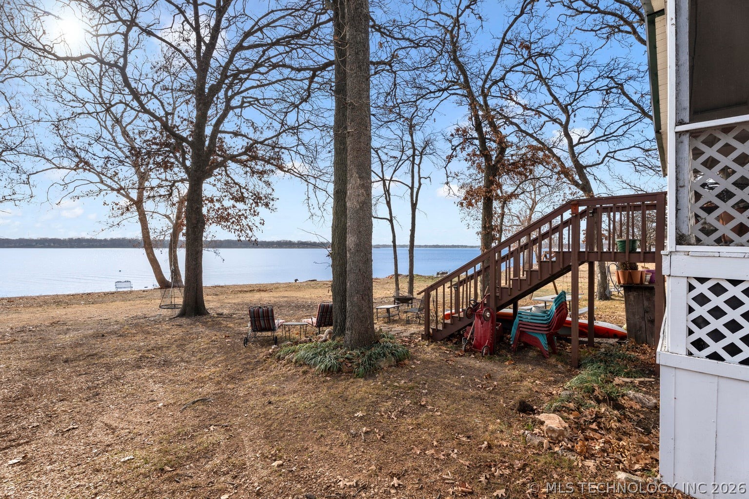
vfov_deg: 73.7
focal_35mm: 16
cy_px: 250
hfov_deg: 96.7
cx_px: 374
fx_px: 333
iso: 160
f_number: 8
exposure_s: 1/160
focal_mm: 16
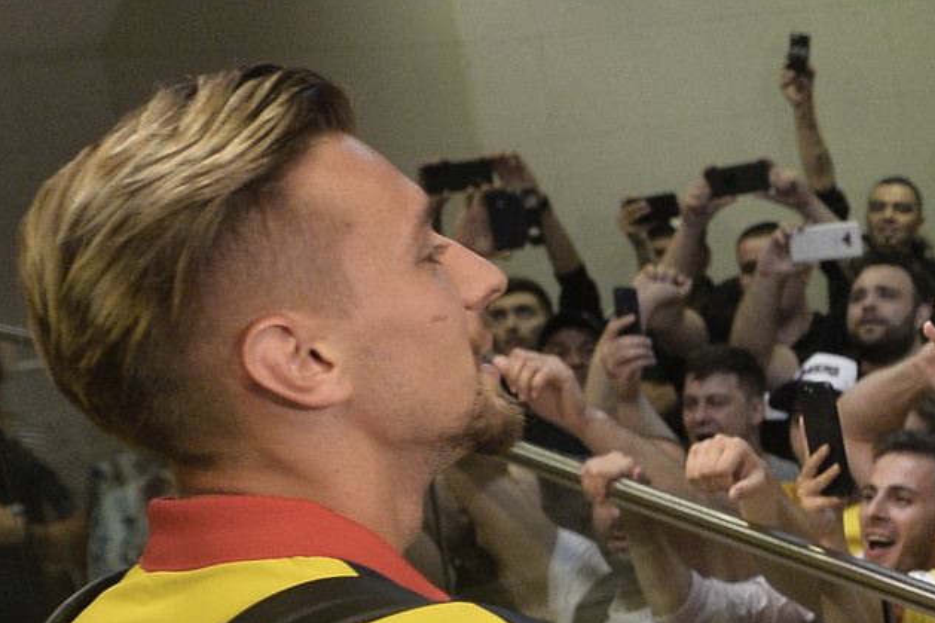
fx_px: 2441
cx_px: 1533
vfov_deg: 14.4
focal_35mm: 94
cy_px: 514
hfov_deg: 18.4
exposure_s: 1/250
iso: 2000
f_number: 3.2
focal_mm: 24
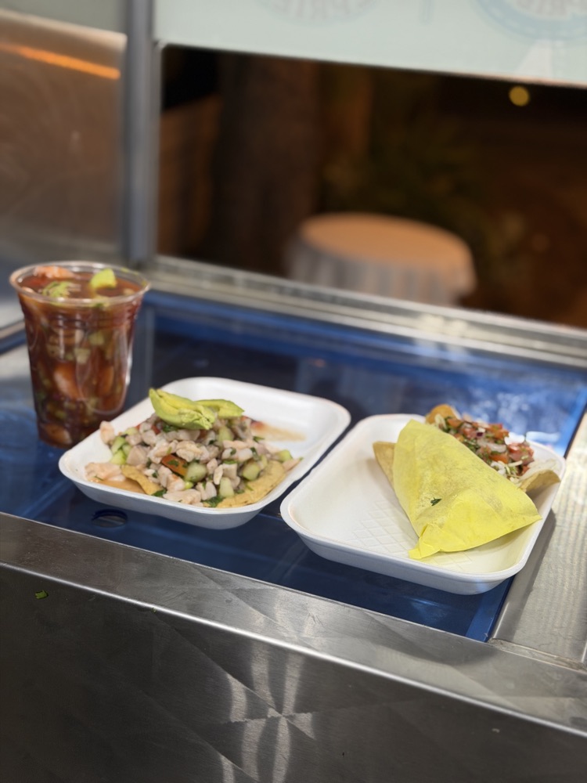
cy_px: 392
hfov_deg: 30.3
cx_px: 294
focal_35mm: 48
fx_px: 1085
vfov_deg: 39.7
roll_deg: -7.0
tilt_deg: -22.3
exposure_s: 1/60
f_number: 1.78
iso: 125
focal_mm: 6.76
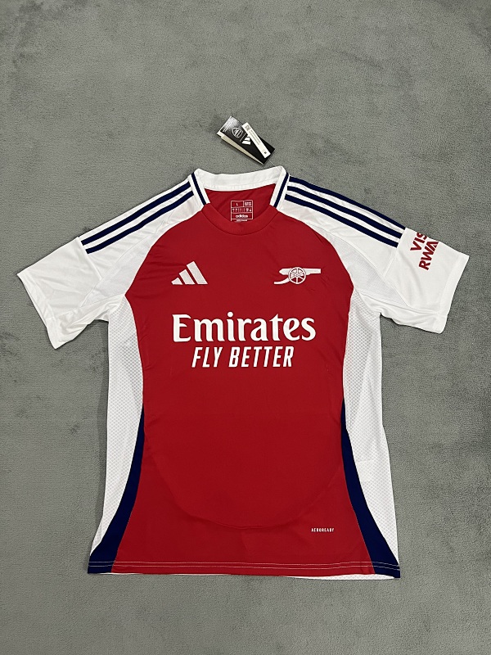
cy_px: 328
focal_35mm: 26
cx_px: 246
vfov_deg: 67.3
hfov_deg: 53.1
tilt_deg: -81.9
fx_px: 492
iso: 125
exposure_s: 1/60
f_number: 1.5
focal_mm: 5.7
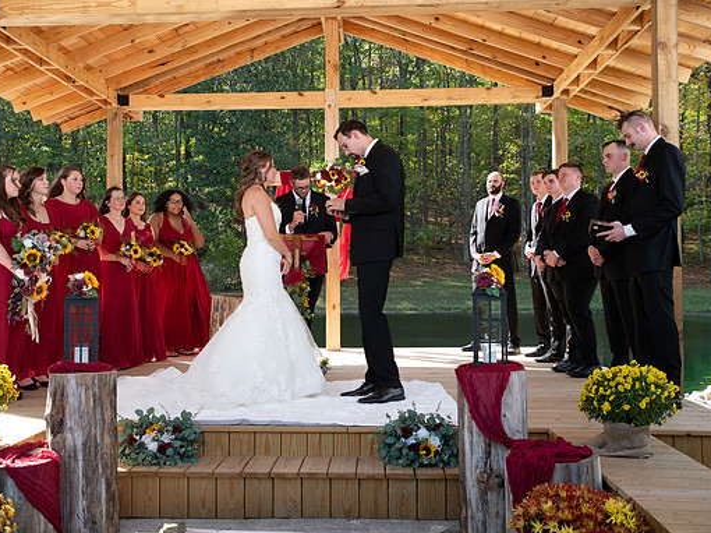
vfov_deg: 39.6
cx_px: 331
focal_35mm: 36
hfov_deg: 51.3
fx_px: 739
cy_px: 263
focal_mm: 32
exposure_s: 1/200
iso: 320
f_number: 4.5
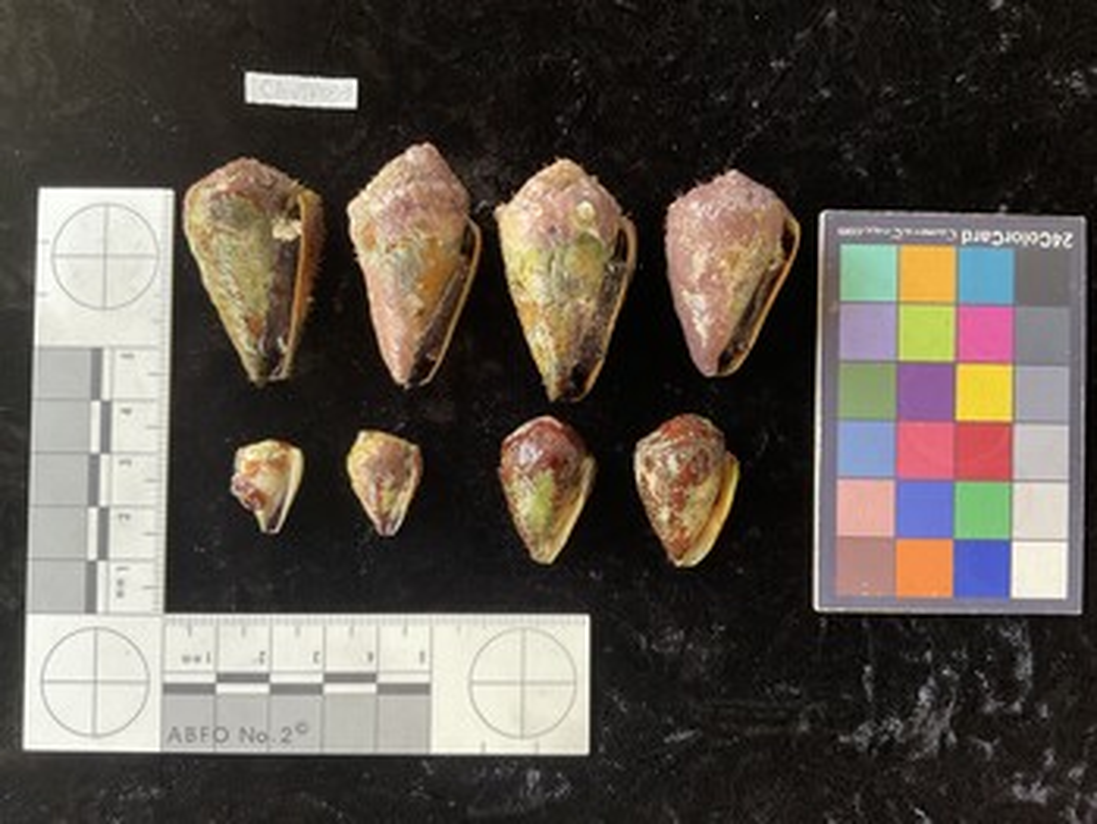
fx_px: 920
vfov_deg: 48.3
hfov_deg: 61.6
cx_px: 548
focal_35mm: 29
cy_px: 412
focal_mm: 3
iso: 80
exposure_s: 1/60
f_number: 1.8
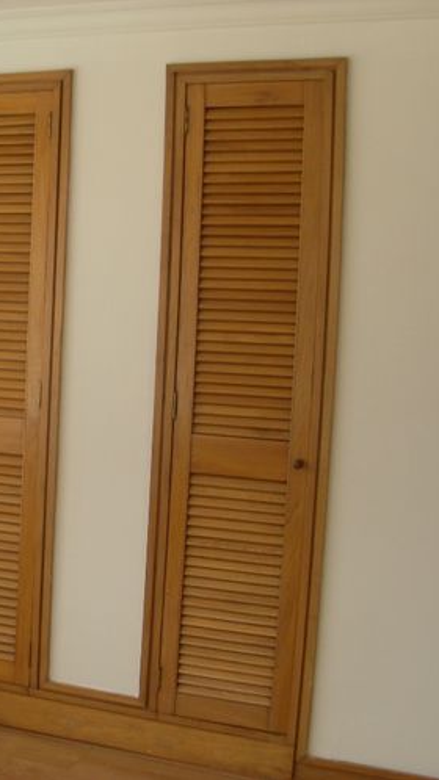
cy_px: 390
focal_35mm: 54
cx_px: 12
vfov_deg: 38.5
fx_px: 1118
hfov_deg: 21.5
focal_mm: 6.3
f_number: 2.8
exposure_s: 1/125
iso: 80
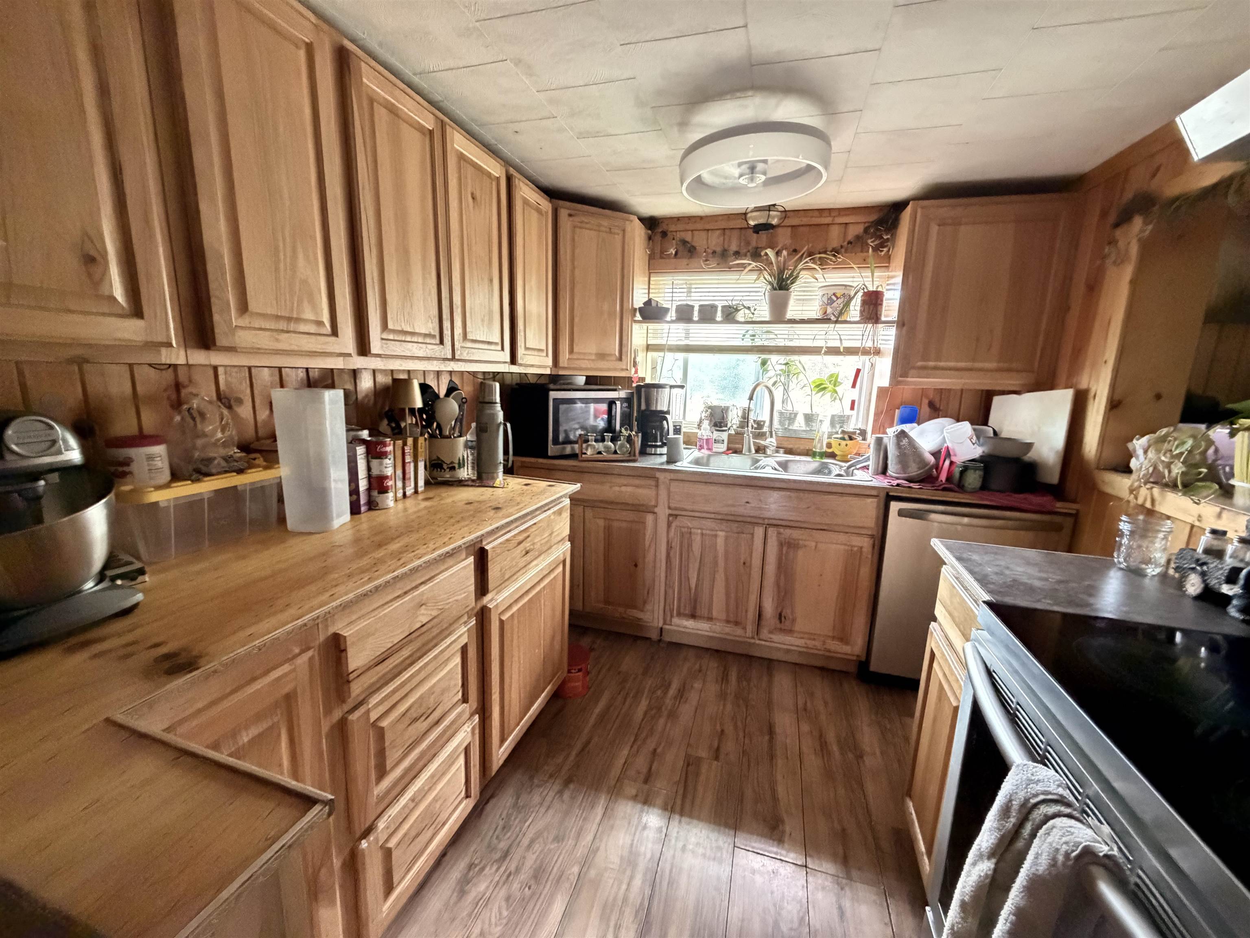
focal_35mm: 14
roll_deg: -1.3
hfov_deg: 102.1
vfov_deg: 85.7
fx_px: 506
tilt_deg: -10.1
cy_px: 469
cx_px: 625
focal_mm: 2.22
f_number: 2.2
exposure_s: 1/60
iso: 1250
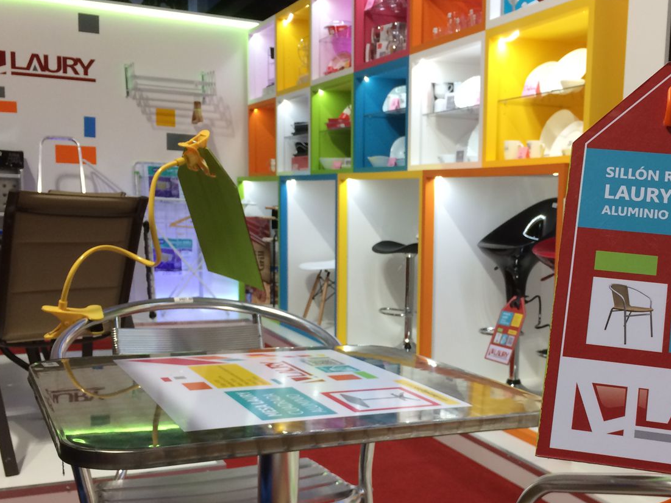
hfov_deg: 43.2
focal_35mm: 43
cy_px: 325
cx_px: 451
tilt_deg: -8.3
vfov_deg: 33.4
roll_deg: -2.3
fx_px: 833
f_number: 2.2
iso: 100
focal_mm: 4.15
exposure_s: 1/33
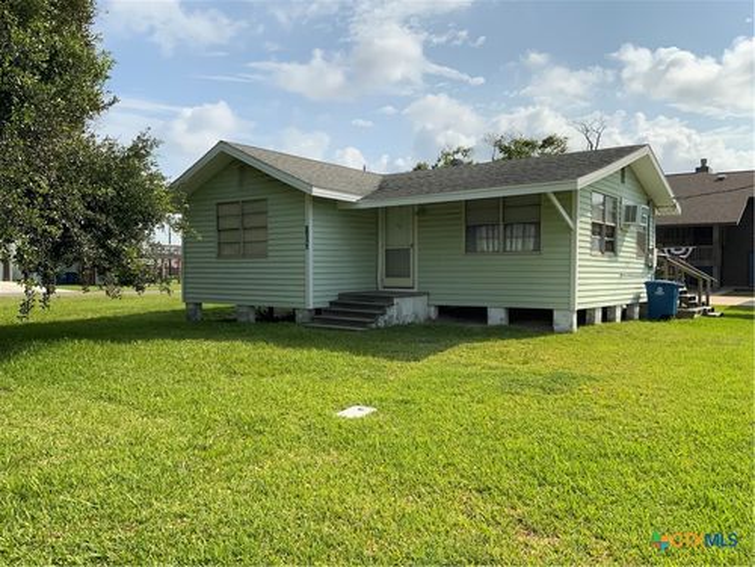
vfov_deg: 48.2
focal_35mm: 29
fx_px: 633
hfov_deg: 61.7
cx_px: 378
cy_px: 284
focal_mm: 3
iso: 20
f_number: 1.8
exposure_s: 1/2801
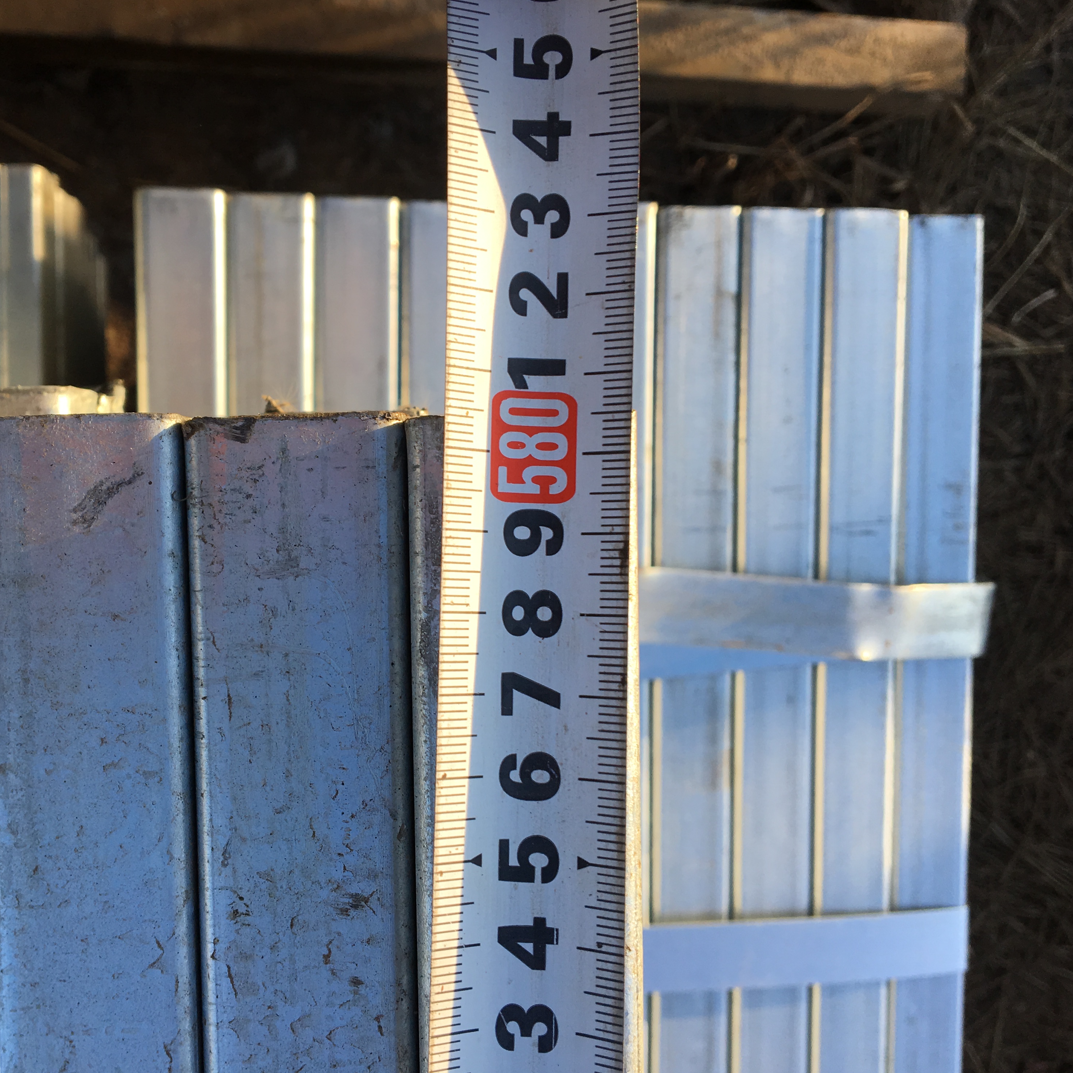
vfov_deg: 47.2
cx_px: 386
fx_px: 1227
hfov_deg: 46.7
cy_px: 534
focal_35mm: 35
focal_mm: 4.15
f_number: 2.2
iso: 25
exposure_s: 1/549
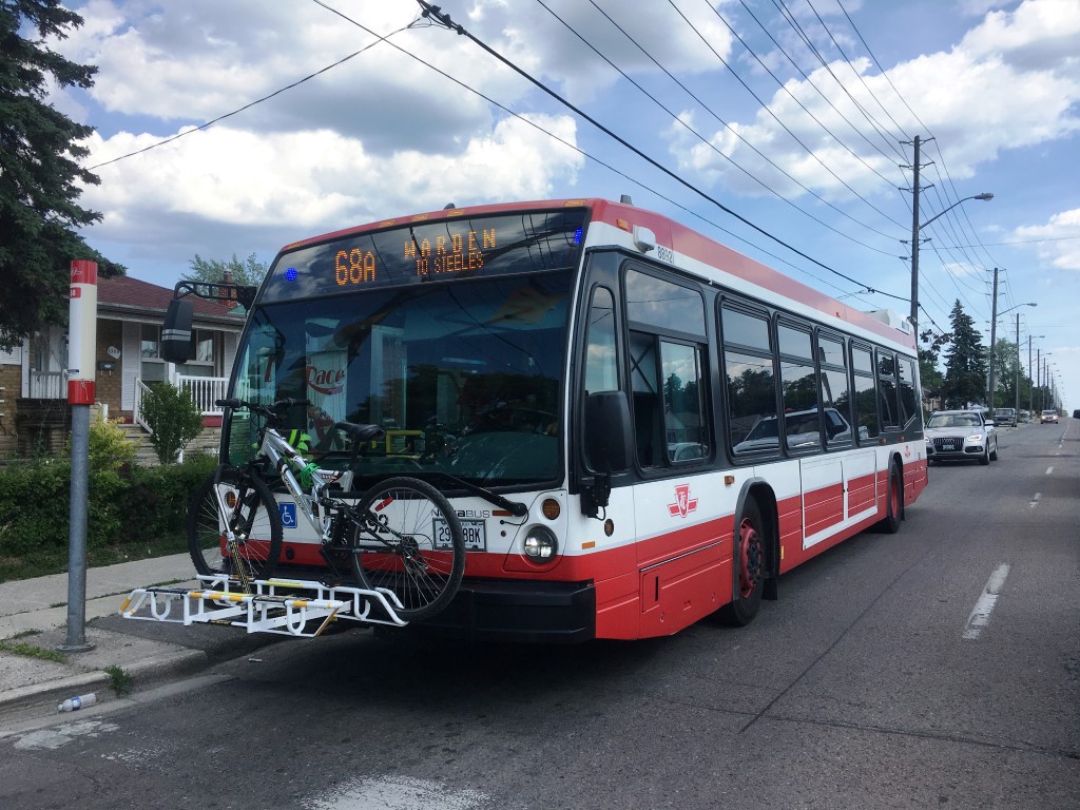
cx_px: 540
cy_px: 405
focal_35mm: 29
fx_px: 905
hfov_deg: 61.7
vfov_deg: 48.2
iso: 25
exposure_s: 1/1451
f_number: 2.2
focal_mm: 4.15
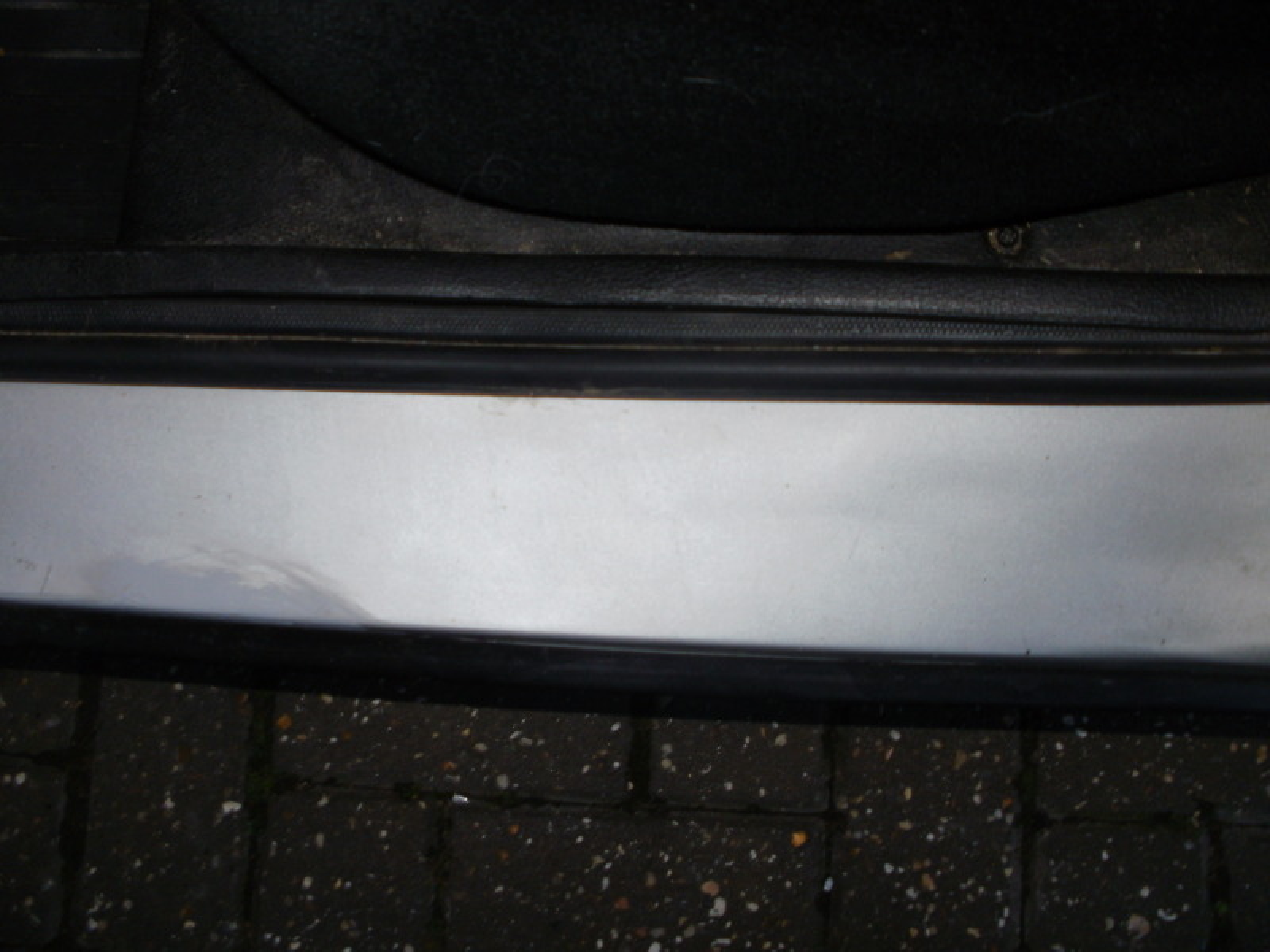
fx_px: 1321
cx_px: 635
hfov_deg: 51.4
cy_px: 476
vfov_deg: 39.7
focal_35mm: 36
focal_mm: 6.3
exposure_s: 1/30
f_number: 3.5
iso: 125
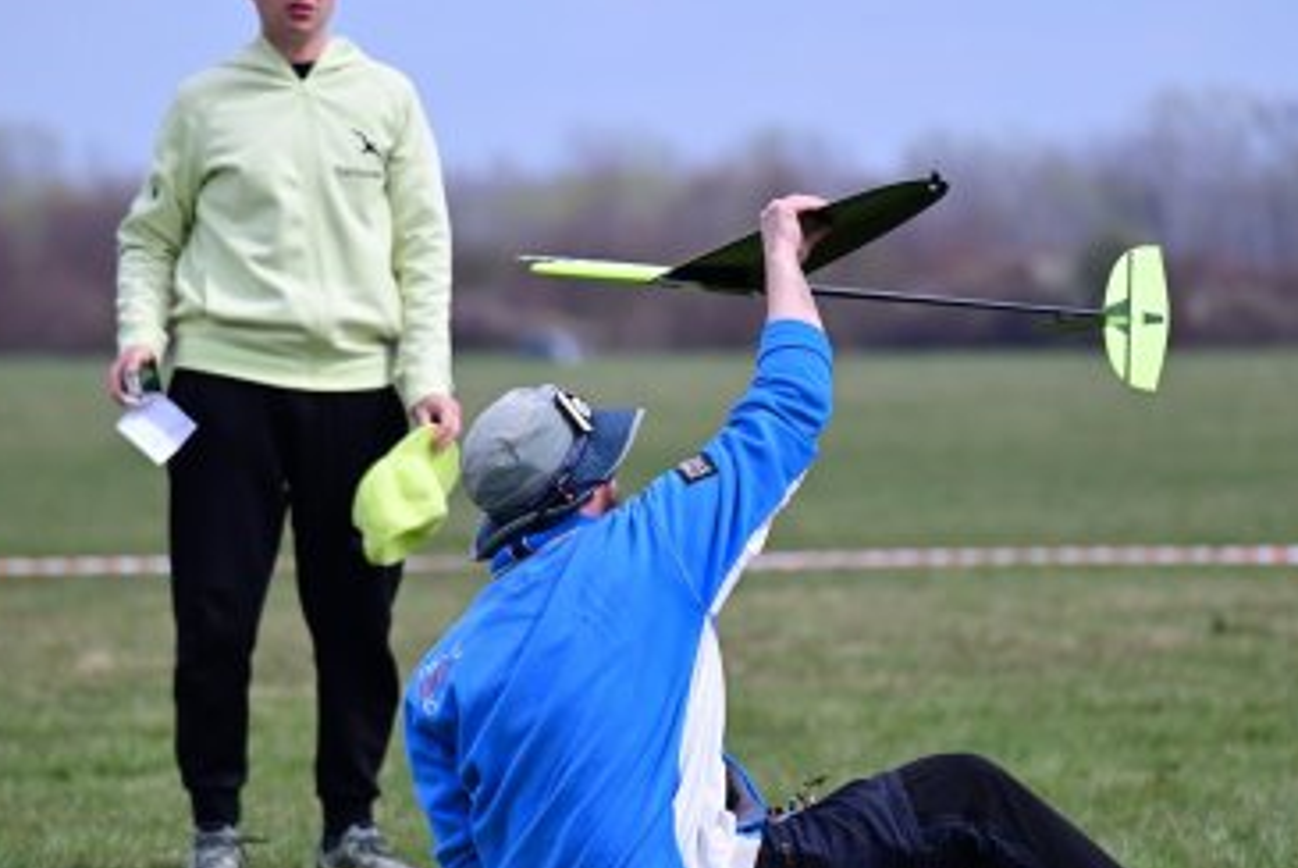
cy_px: 377
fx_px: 11799
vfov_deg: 4.2
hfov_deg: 6.3
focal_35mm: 327
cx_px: 663
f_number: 5.6
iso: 1000
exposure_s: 1/5000
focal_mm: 240
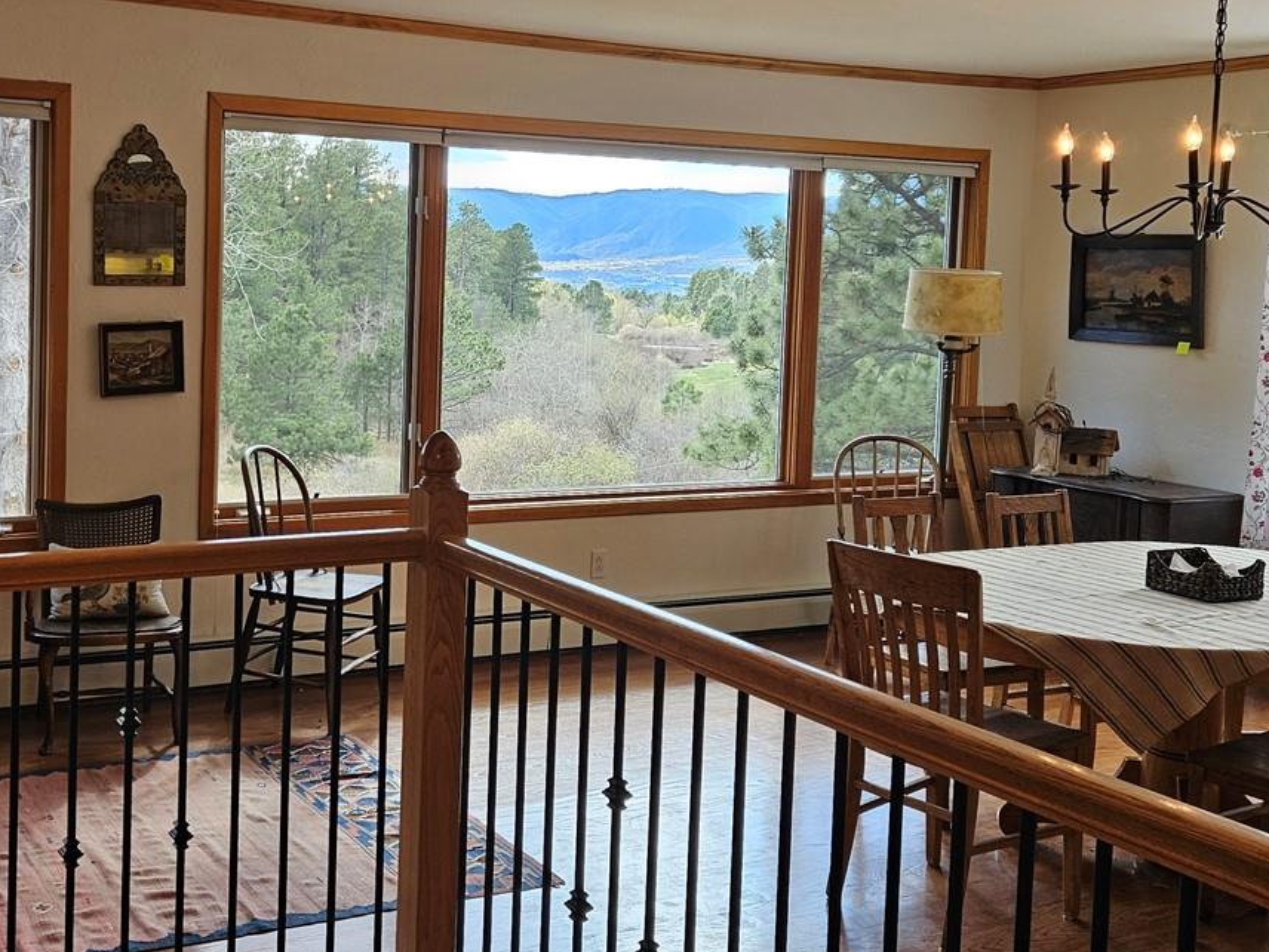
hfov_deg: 43.4
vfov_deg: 33.4
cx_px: 461
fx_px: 1576
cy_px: 343
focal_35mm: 43
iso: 32
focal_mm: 5.4
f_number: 1.8
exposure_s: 1/120
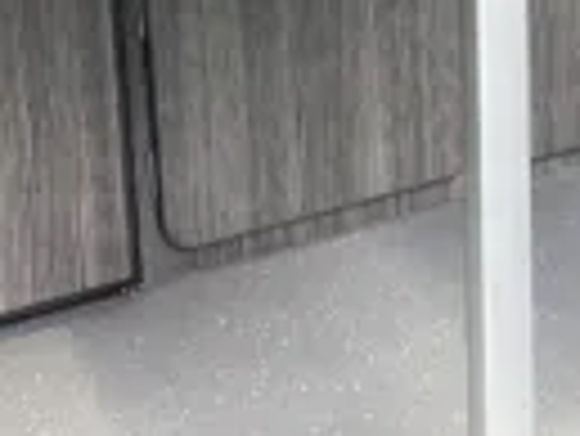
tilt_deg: -10.4
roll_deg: +0.8
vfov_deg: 13.5
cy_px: -294
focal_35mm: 101
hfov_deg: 18.9
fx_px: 1694
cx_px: 567
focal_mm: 5.96
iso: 400
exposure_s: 1/33
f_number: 1.6
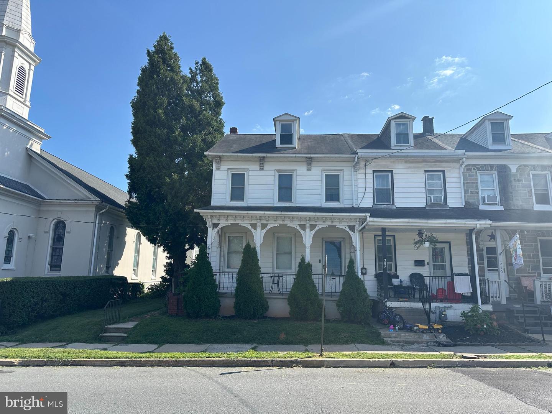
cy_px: 207
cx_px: 276
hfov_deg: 71.6
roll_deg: -0.9
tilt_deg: +10.6
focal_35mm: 24
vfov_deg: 56.8
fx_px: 383
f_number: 1.78
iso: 80
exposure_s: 1/4184
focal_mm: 6.86
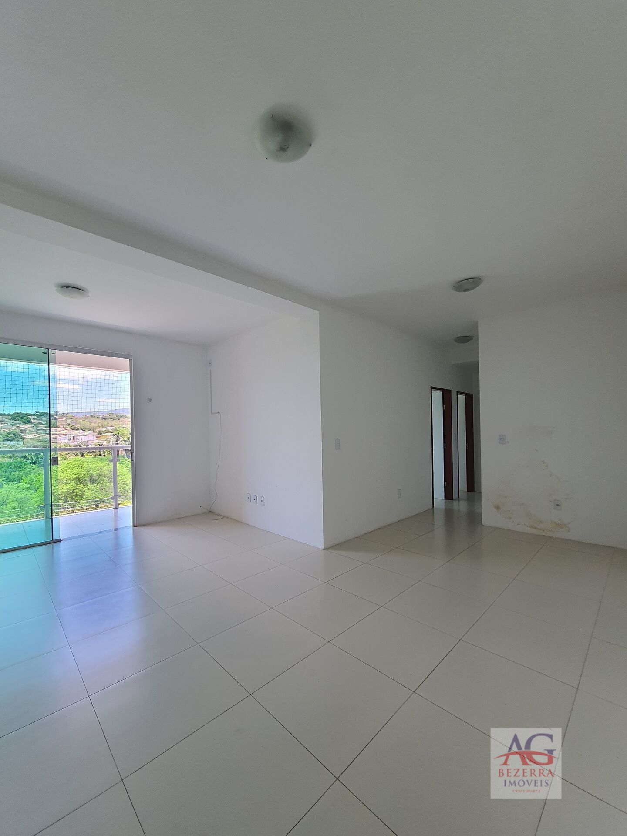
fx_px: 314
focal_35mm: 13
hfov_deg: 89.9
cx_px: 314
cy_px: 418
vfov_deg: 106.2
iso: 50
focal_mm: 1.74
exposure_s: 1/120
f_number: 2.2
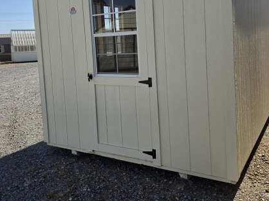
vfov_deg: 39.9
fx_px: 272
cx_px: 139
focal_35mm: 35
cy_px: 60
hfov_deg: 52.7
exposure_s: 1/7939
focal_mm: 6.5
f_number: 1.4
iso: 50
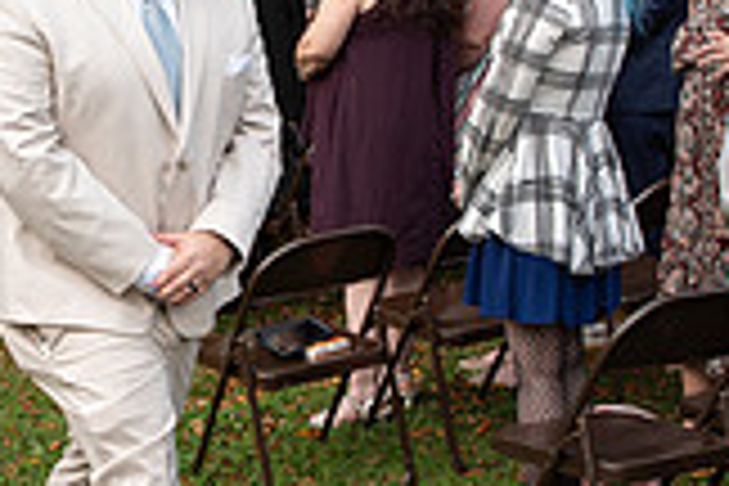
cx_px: 117
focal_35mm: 93
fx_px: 1883
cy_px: 158
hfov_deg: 21.6
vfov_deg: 14.7
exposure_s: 1/200
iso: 400
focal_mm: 24
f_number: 6.3
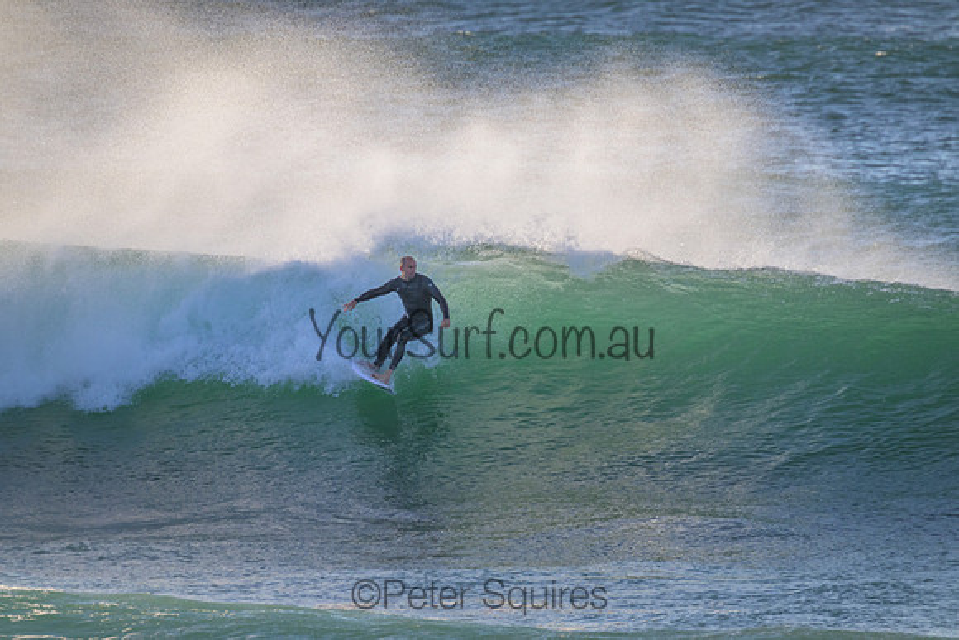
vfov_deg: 1.7
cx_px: 480
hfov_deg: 2.6
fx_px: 21315
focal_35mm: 800
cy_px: 320
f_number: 11
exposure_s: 1/1250
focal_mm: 800
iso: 1800
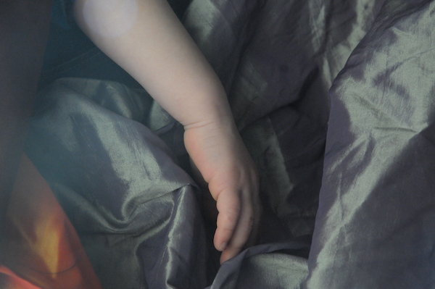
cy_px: 144
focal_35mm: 78
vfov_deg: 17.5
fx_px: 942
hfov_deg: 26.0
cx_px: 218
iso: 3200
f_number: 5.6
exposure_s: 1/500
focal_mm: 52
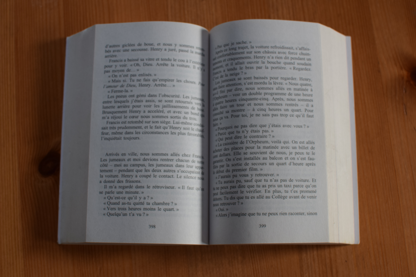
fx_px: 607
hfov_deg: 37.9
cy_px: 138
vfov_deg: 25.8
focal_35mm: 52
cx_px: 208
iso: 450
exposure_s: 1/60
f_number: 4
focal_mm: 35
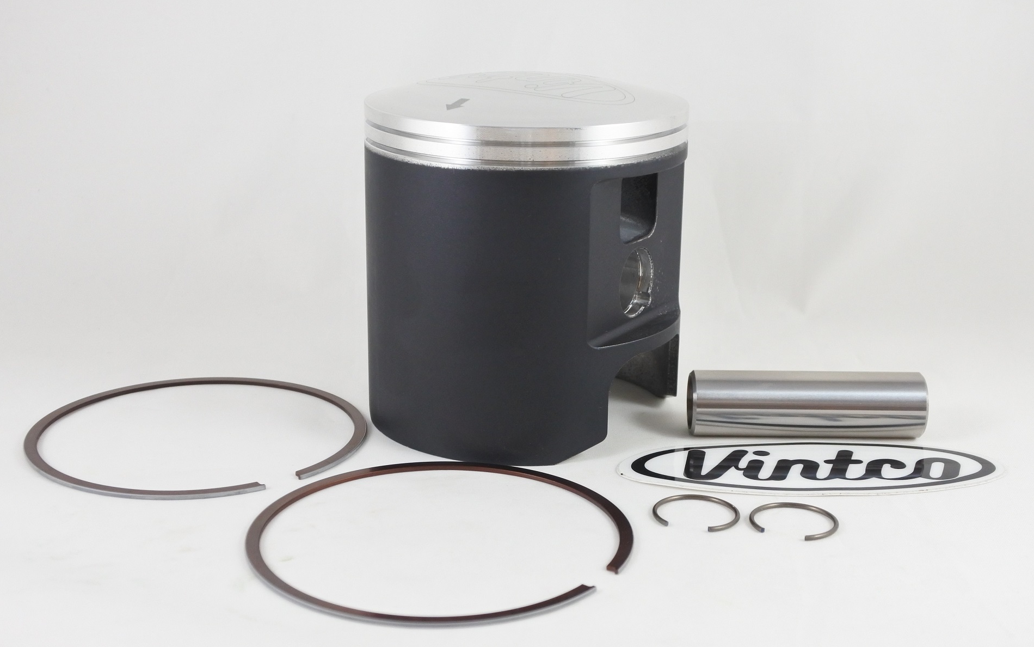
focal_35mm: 41
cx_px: 515
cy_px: 310
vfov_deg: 31.3
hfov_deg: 48.2
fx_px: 1156
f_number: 4.2
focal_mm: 15
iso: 640
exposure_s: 1/125
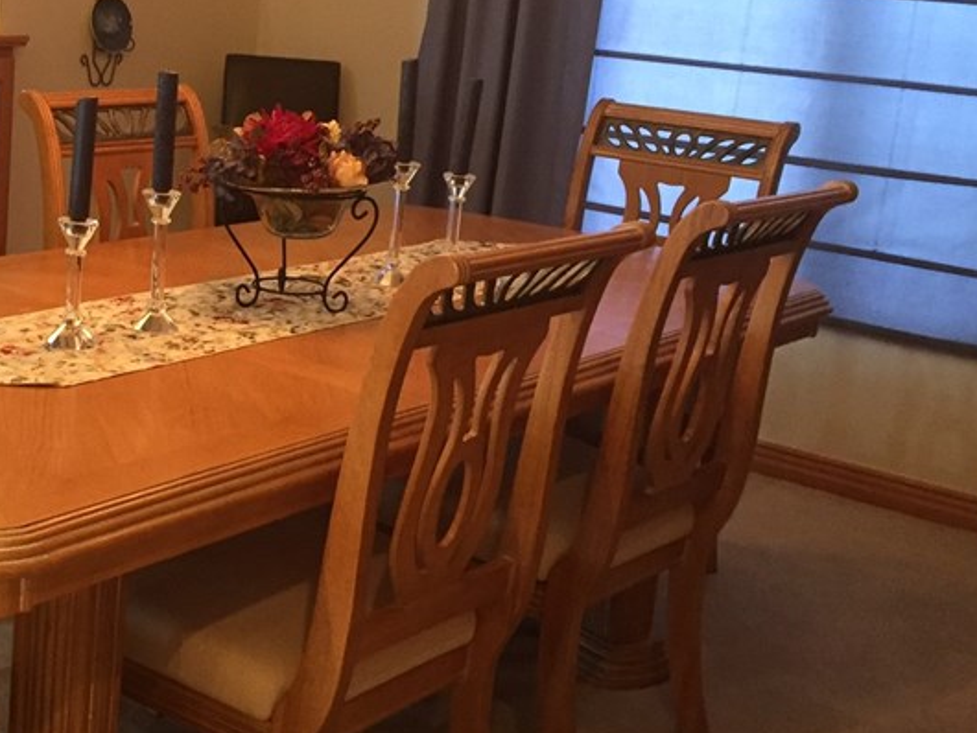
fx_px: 1581
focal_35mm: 56
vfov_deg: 26.1
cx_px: 138
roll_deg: -4.7
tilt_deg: -11.9
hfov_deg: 32.9
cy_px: 313
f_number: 2.2
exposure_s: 1/30
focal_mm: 4.15
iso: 200
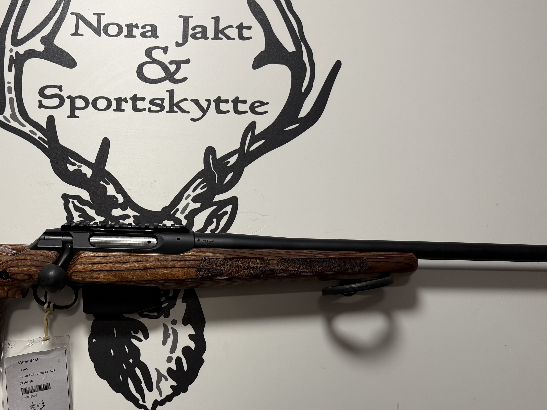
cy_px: 280
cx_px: 172
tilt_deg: -0.5
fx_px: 664
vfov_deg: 34.0
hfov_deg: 44.0
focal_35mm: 42
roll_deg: -0.9
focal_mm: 6.76
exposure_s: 1/121
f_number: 1.78
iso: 160
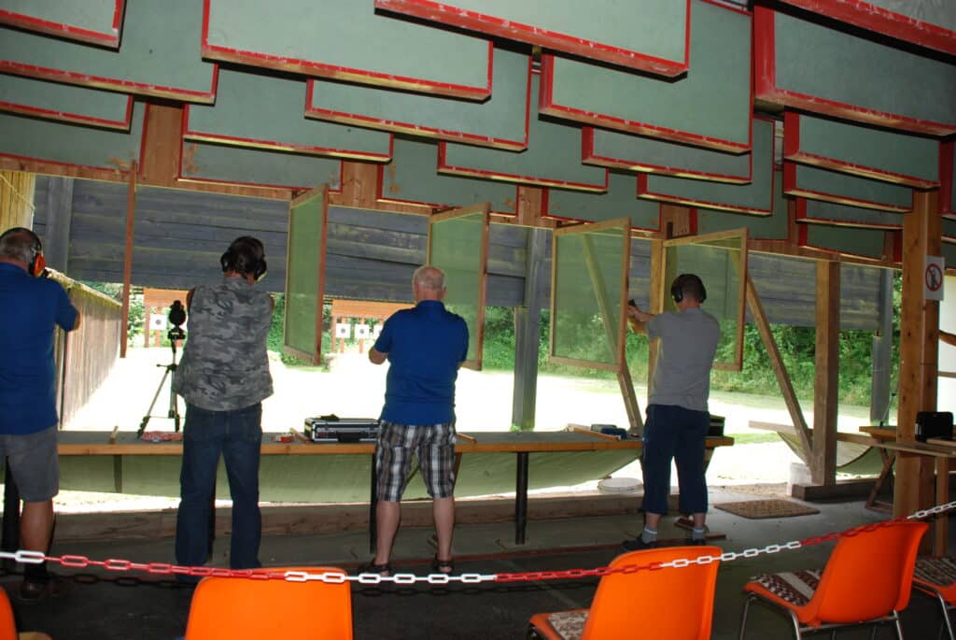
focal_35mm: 30
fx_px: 797
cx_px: 478
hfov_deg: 61.9
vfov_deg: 43.7
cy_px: 320
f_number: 3.8
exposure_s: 1/100
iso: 200
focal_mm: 20
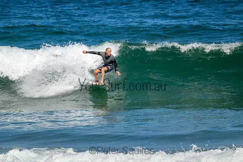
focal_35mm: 920
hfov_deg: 2.2
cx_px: 104
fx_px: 6213
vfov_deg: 1.5
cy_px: 69
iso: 1000
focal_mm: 800
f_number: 11
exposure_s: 1/2000
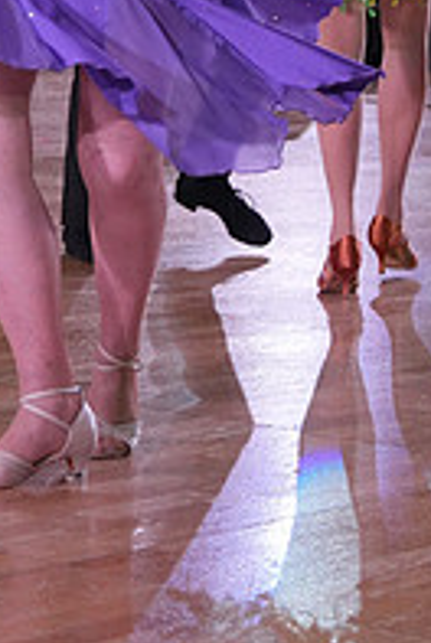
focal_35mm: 188
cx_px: -96
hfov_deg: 7.3
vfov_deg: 10.7
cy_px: -144
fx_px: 3364
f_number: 7.1
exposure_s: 1/400
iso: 3200
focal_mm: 64
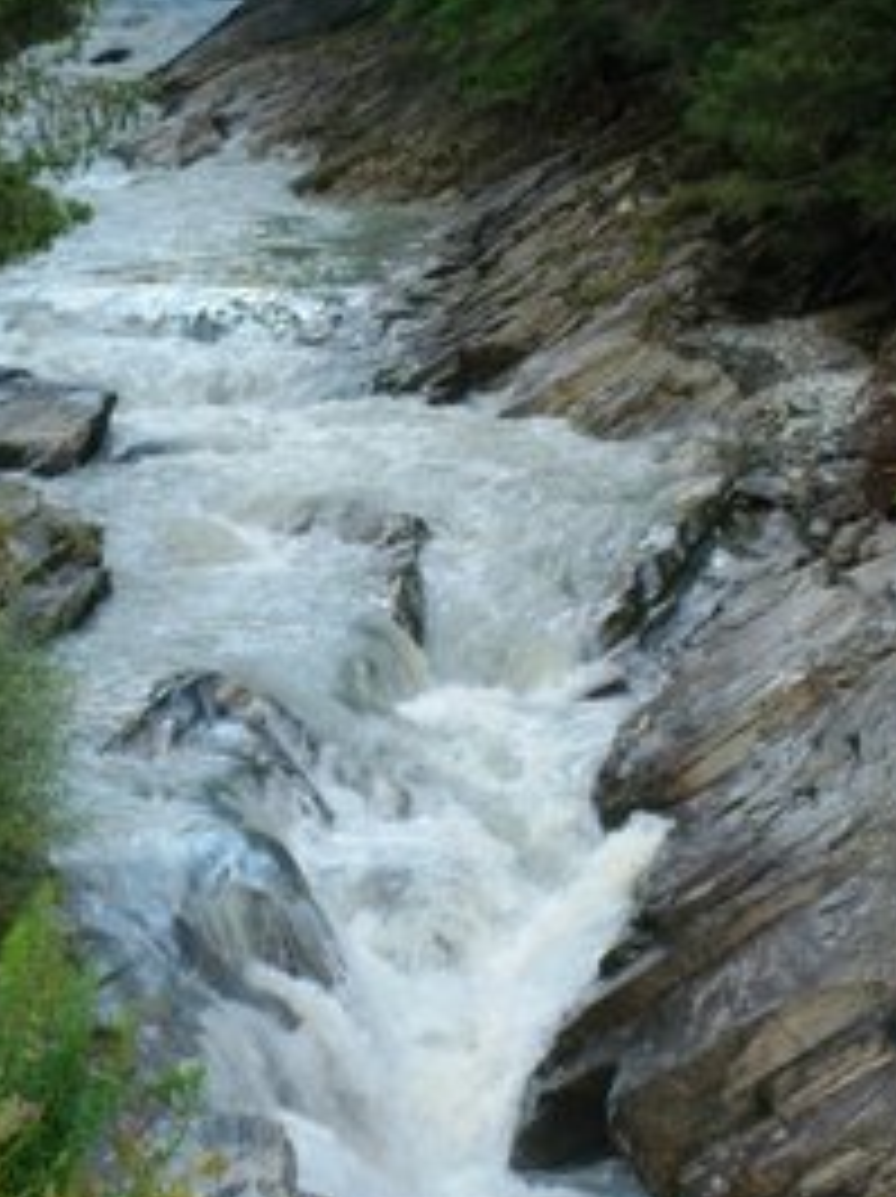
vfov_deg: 11.8
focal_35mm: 167
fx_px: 5773
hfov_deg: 8.9
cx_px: 270
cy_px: 580
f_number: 5.2
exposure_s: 1/60
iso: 100
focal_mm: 18.6
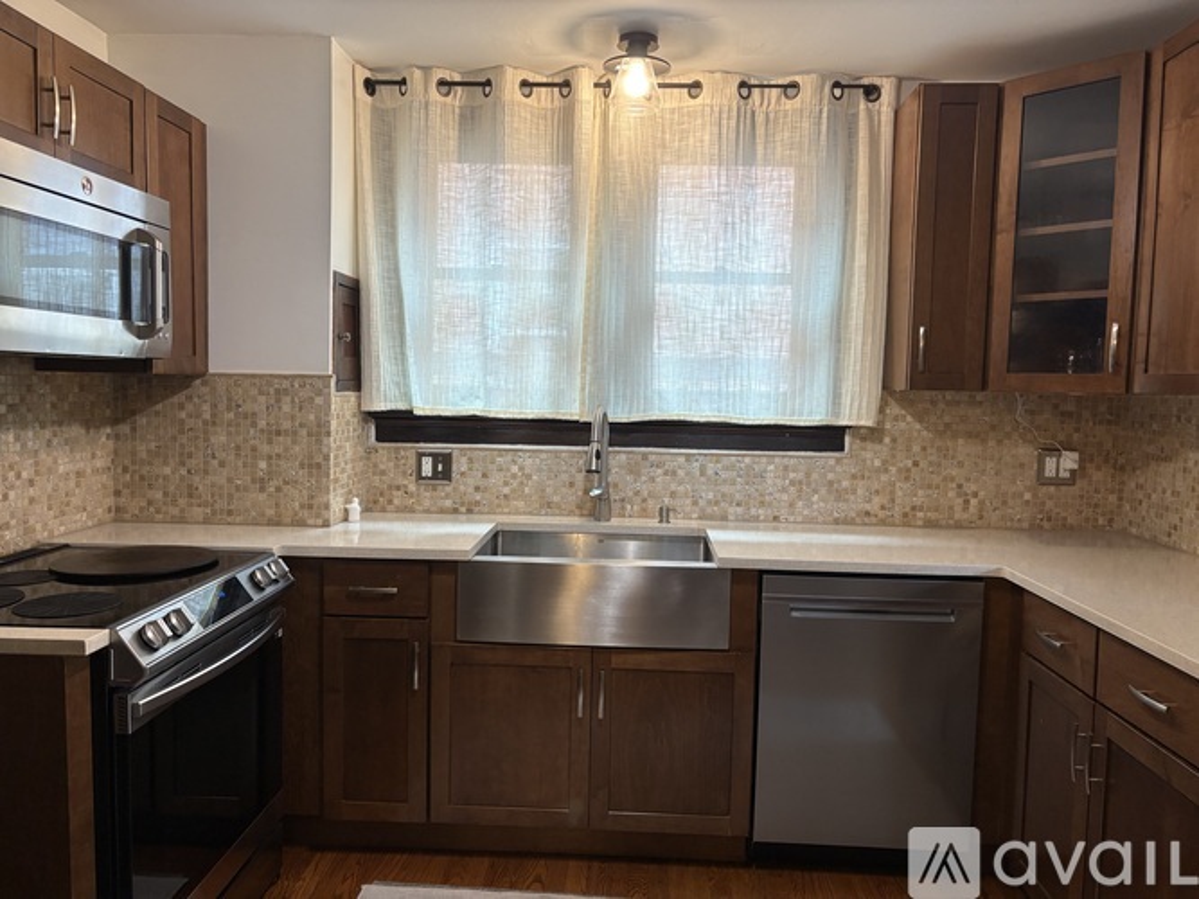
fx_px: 900
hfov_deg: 67.3
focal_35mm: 26
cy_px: 450
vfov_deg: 53.0
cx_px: 600
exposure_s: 1/60
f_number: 1.6
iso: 125
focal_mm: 5.96
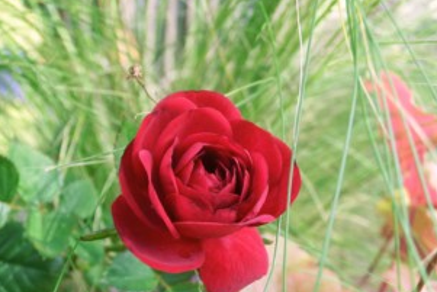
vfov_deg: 23.4
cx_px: 171
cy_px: 177
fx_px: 704
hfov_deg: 34.3
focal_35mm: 58
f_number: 4
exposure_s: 1/100
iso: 80
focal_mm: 7.38
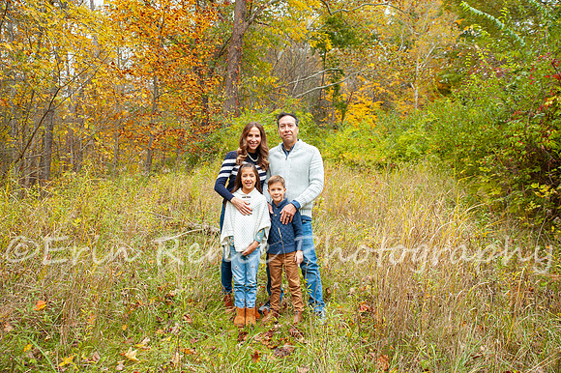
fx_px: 530
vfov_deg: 38.8
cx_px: 280
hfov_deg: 55.8
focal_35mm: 34
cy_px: 186
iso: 400
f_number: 4.5
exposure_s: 1/160
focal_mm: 34
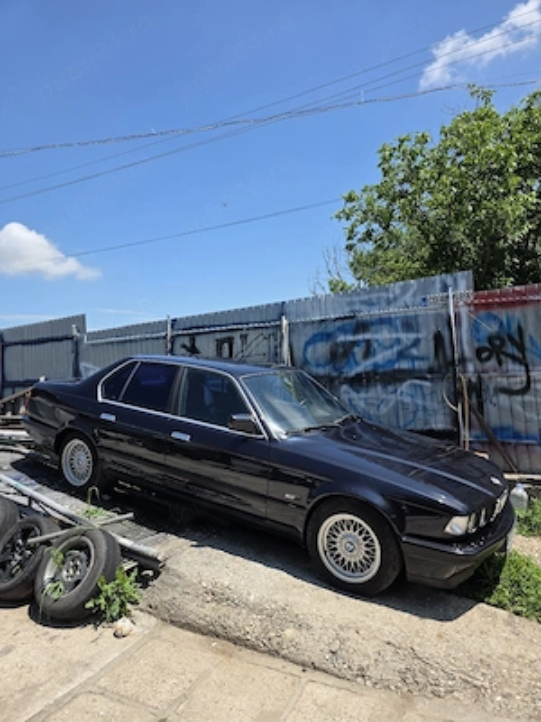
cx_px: 270
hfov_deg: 58.9
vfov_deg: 73.9
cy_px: 361
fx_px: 479
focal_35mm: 23
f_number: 1.7
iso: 80
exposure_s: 1/5000
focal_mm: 6.3
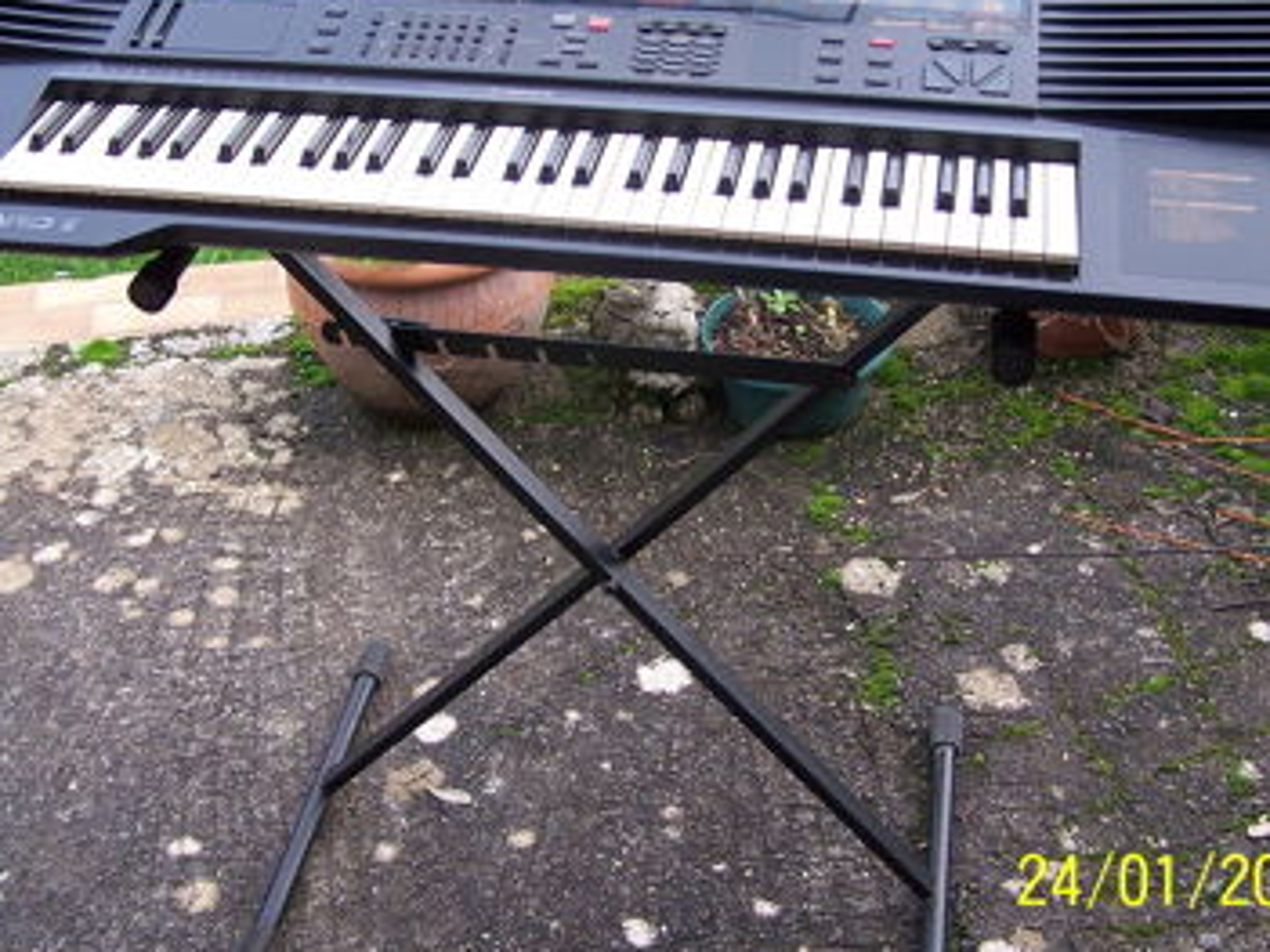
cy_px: 402
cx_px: 579
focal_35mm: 52
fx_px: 1907
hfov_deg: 36.8
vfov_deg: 28.0
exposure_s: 1/100
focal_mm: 6.3
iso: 80
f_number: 2.8
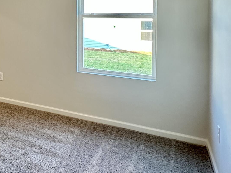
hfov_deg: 41.3
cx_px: -3
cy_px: 16
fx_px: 260
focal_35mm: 39
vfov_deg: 34.7
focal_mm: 2.22
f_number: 2.2
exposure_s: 1/60
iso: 200
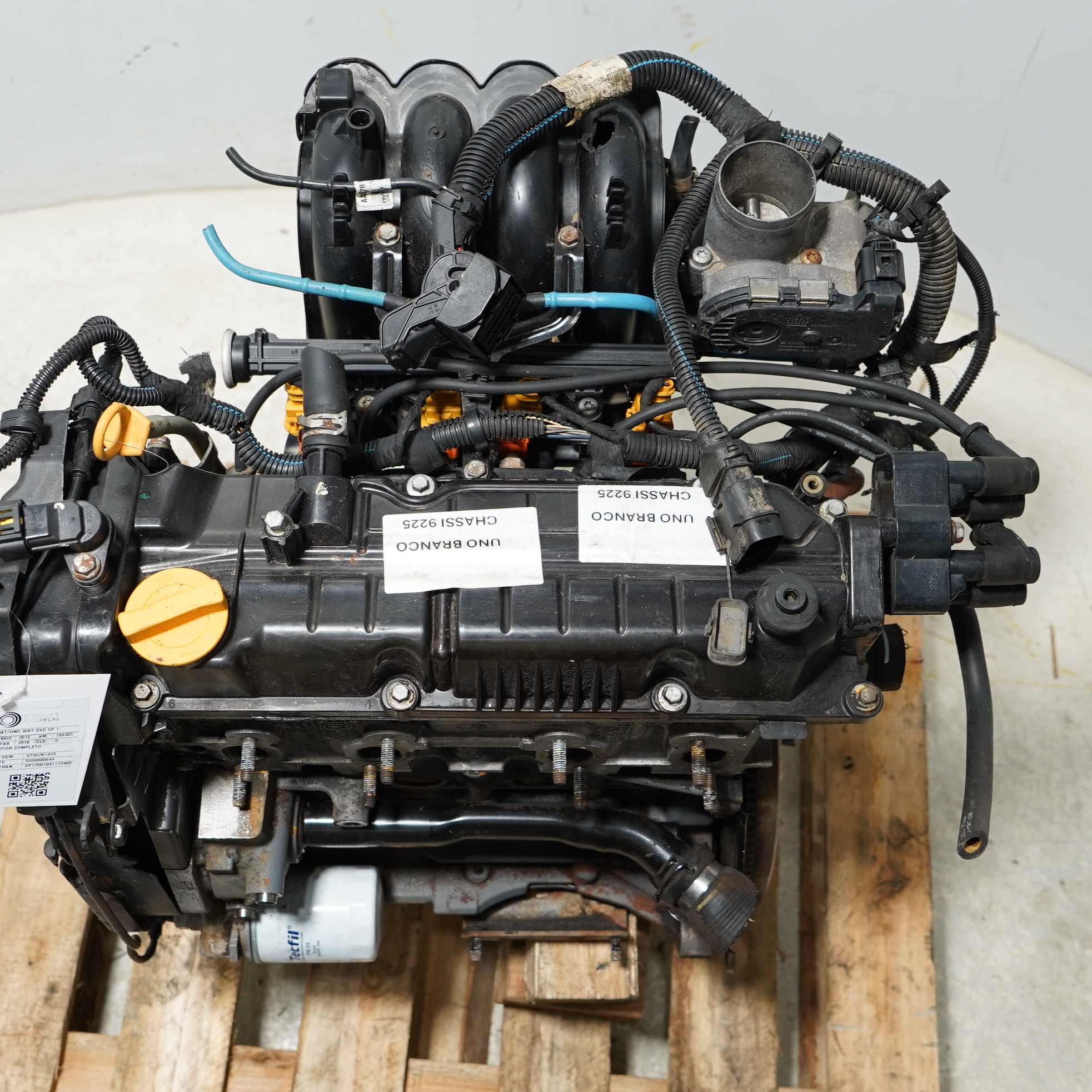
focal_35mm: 39
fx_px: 1392
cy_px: 552
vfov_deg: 42.8
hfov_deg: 42.8
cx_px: 516
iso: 400
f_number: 4
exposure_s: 1/160
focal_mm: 20
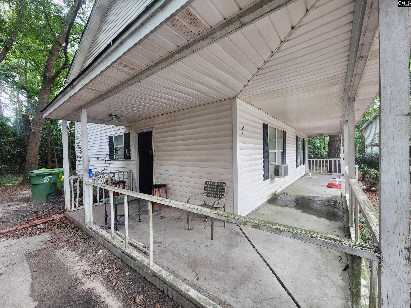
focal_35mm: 13
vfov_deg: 89.9
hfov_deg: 106.2
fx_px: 154
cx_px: 206
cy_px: 154
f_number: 2.2
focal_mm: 2.2
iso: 160
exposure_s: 1/60
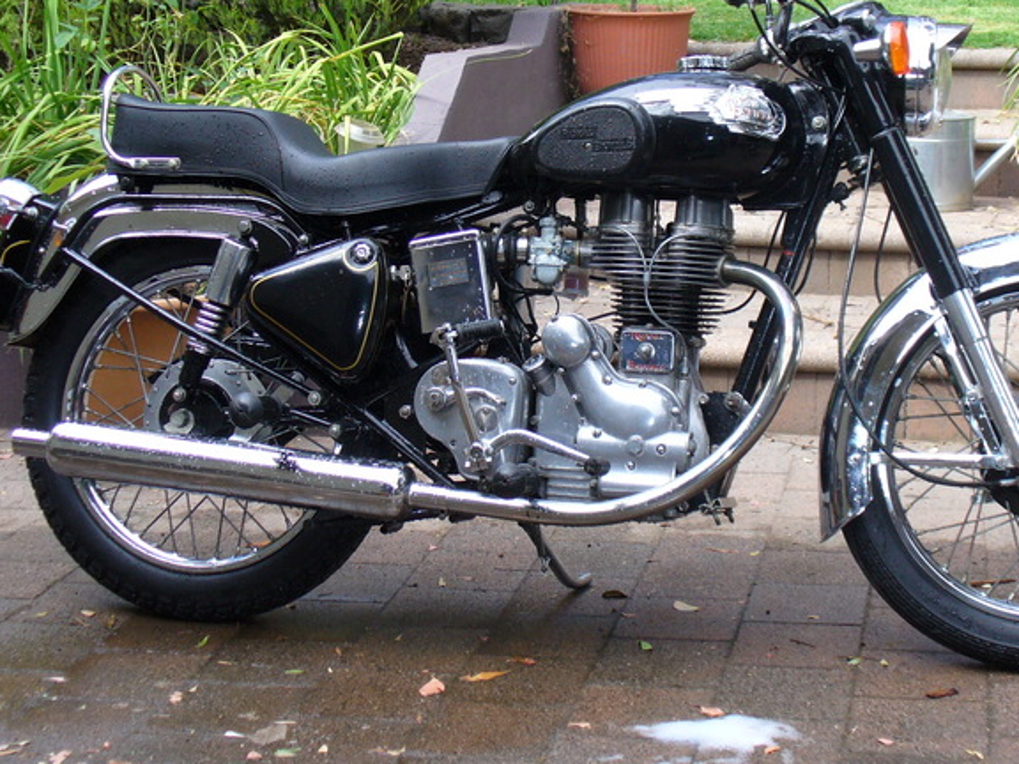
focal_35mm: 75
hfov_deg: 25.9
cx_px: 632
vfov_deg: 19.6
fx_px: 2208
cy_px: 294
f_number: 3.1
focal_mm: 8.9
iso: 100
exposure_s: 1/250
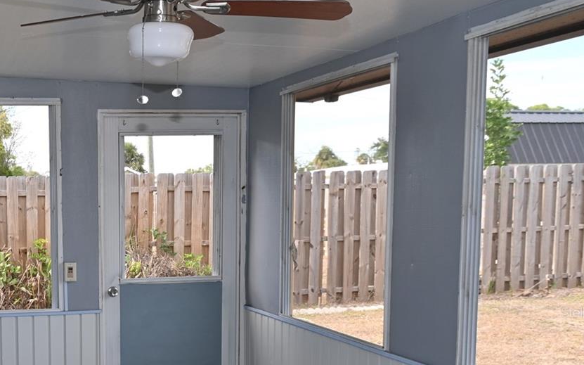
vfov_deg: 23.9
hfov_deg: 36.0
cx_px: 62
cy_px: 312
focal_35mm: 53
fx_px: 843
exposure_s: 1/125
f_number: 5.6
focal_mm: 18
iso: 180
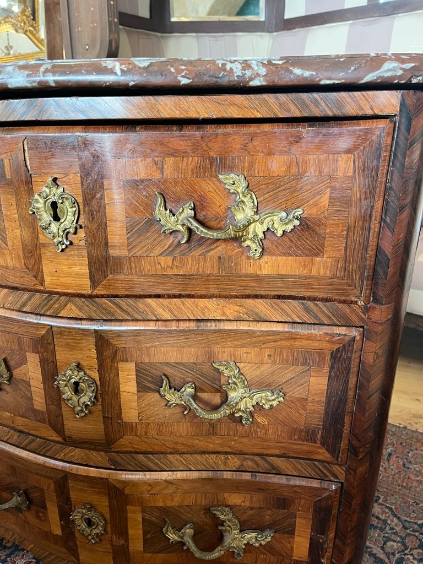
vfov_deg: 67.3
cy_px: 282
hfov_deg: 53.1
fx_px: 424
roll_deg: +1.5
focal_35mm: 26
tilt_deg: -20.4
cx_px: 212
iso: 200
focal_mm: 5.1
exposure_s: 1/50
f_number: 1.6
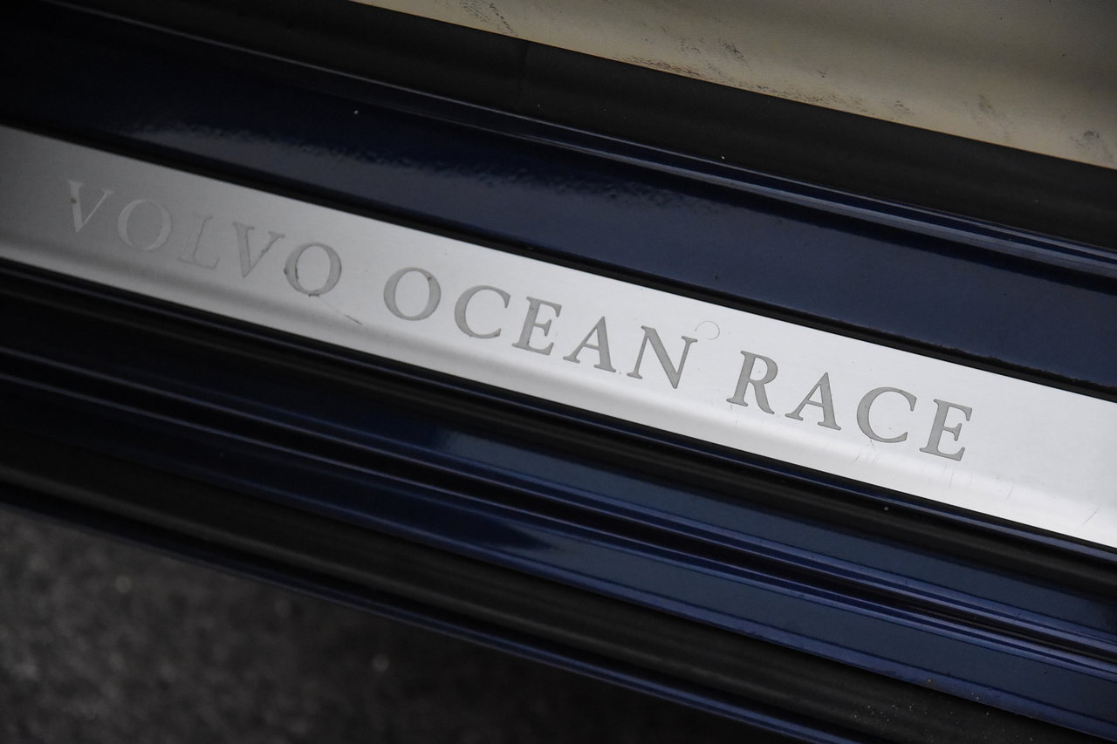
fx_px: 3257
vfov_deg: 13.0
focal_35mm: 105
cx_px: 558
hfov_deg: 19.5
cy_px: 372
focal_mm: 70
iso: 5000
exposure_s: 1/125
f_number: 4
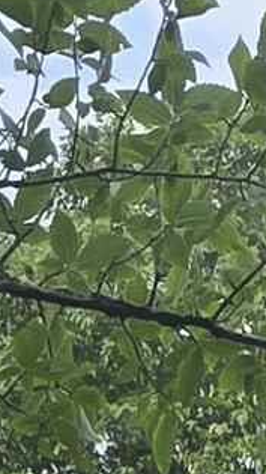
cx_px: 422
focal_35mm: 138
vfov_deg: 12.6
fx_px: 1732
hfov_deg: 8.5
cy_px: 1091
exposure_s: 1/1350
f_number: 1.9
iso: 40
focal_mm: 2.2
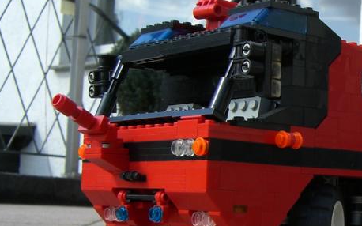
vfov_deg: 14.5
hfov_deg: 22.2
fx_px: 888
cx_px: 356
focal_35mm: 90
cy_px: 154
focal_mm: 6.2
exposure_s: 1/250
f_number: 4.3
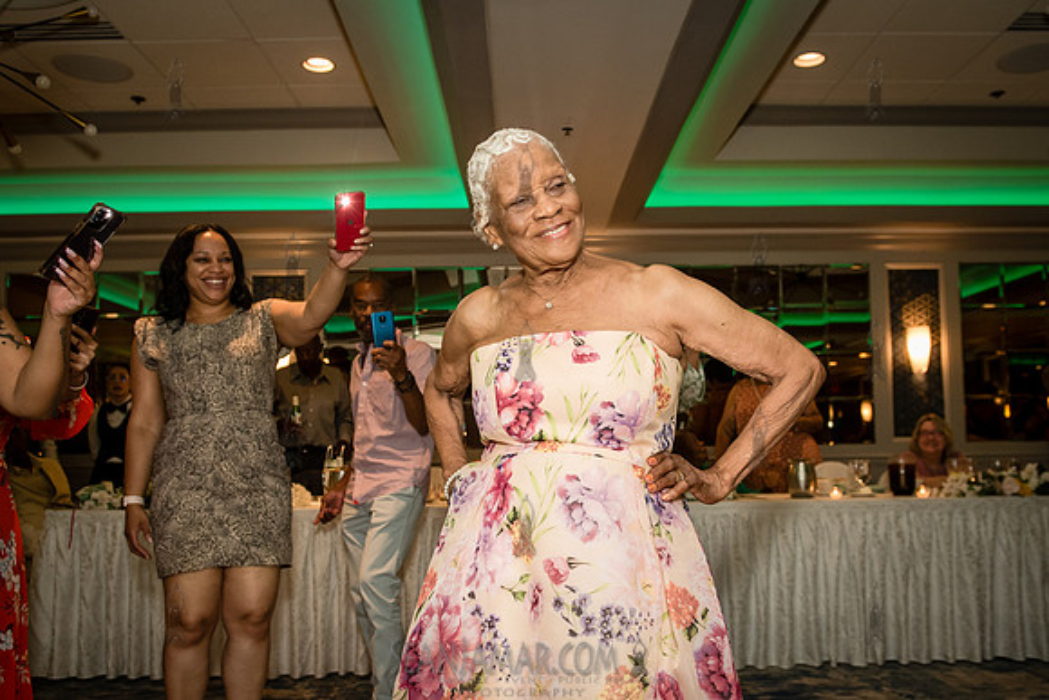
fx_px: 954
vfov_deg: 40.2
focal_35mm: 33
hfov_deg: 57.6
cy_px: 387
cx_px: 534
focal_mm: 27
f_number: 3.5
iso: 1600
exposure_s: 1/200
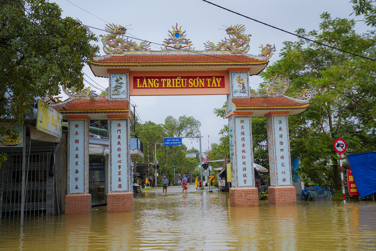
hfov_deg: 50.7
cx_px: 188
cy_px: 126
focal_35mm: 38
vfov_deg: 35.0
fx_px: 397
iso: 100
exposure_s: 1/400
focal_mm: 38
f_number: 2.8
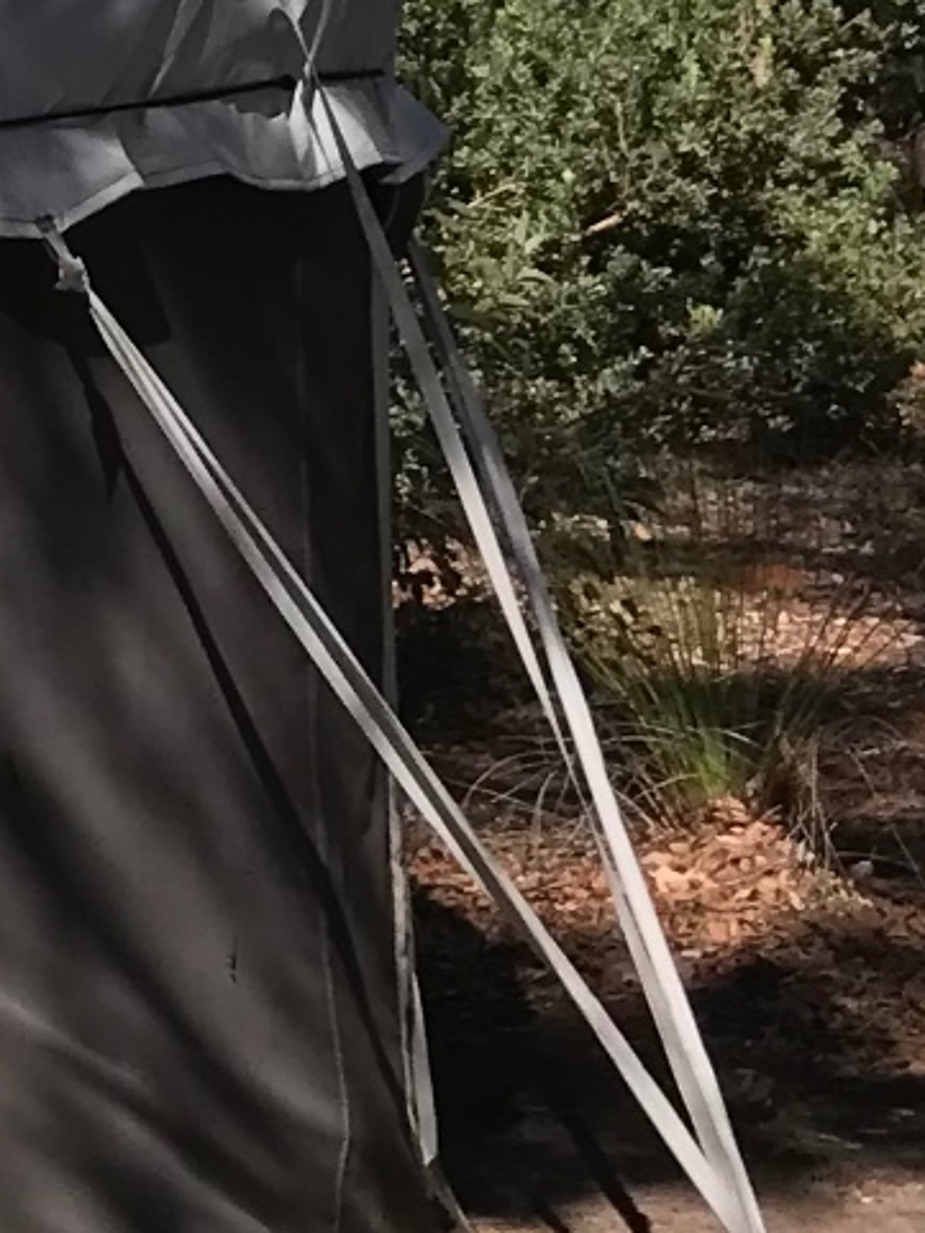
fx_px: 5306
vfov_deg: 12.9
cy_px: -300
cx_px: -1414
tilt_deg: +3.3
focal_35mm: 149
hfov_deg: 8.9
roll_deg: -0.8
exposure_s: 1/2660
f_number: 1.8
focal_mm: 3.99
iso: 20
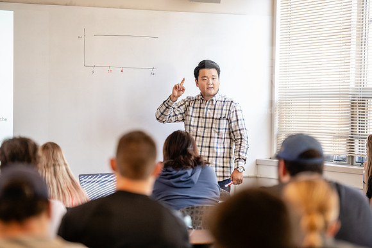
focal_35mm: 150
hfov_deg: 13.7
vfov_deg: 9.2
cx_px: 186
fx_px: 1550
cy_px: 124
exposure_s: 1/200
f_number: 3.2
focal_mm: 150
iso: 2000
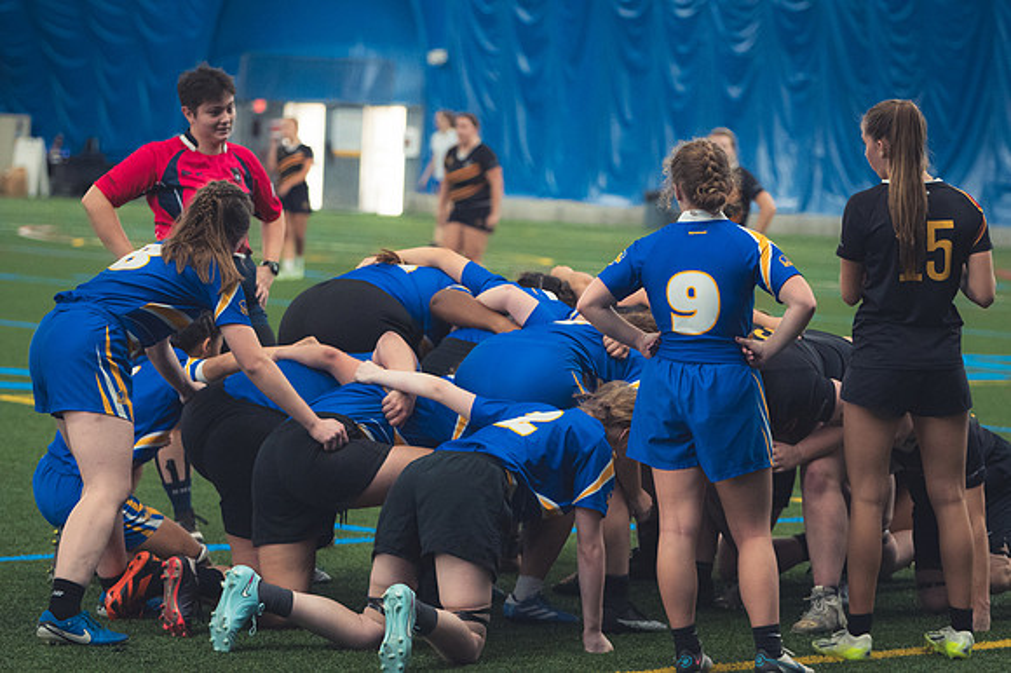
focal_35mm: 142
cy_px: 336
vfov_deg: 9.7
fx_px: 3985
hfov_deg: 14.5
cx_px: 506
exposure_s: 1/320
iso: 3200
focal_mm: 95
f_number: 2.8
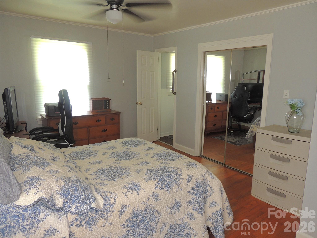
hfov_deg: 71.6
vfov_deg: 56.8
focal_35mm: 24
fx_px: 220
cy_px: 119
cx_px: 158
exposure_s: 1/40
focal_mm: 4.3
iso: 220
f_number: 3
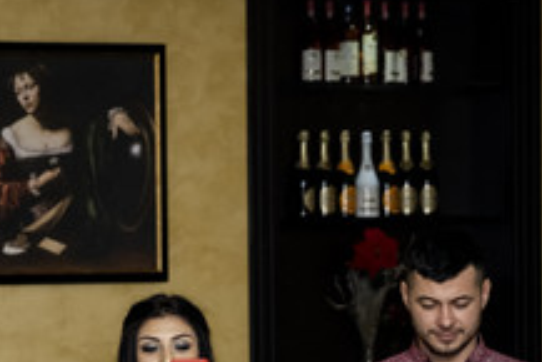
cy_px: 458
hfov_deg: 12.5
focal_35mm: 162
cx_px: -20
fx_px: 2441
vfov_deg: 8.4
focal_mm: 36.5
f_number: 2.8
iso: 800
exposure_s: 1/160
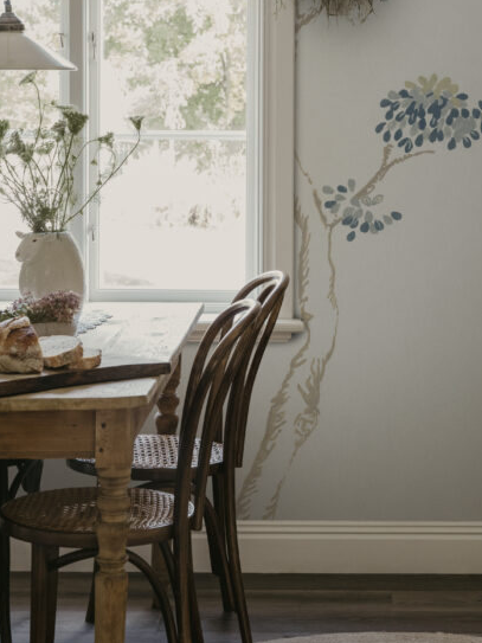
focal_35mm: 93
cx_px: 346
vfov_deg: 20.9
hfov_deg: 15.8
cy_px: 143
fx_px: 1727
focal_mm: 50
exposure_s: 1/15
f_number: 4.5
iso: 1000
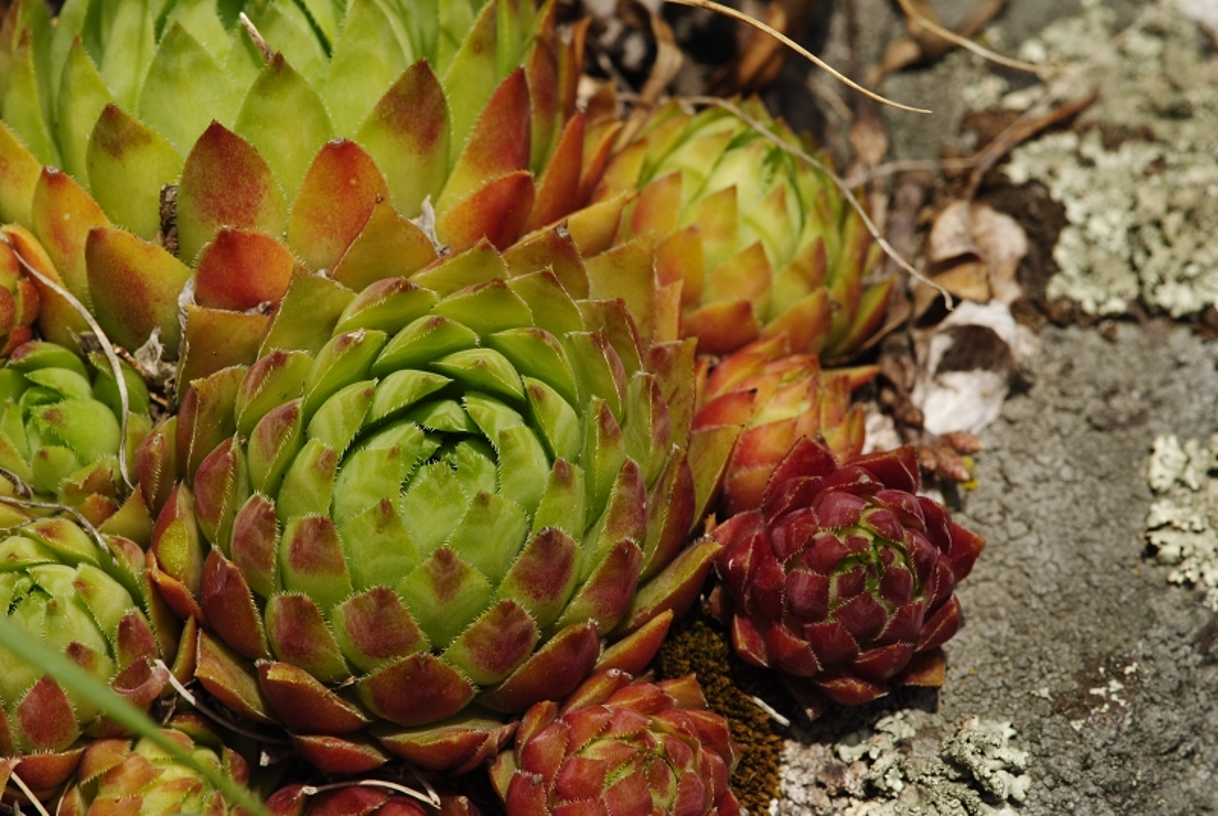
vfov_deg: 10.8
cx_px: 609
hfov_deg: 16.0
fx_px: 4320
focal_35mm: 128
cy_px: 408
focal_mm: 85
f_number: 11
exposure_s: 1/160
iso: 100
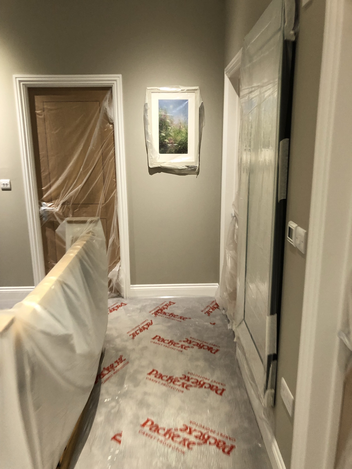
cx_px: 176
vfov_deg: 63.4
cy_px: 234
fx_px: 380
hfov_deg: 49.7
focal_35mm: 28
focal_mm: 3.99
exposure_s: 1/17
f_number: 1.8
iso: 40
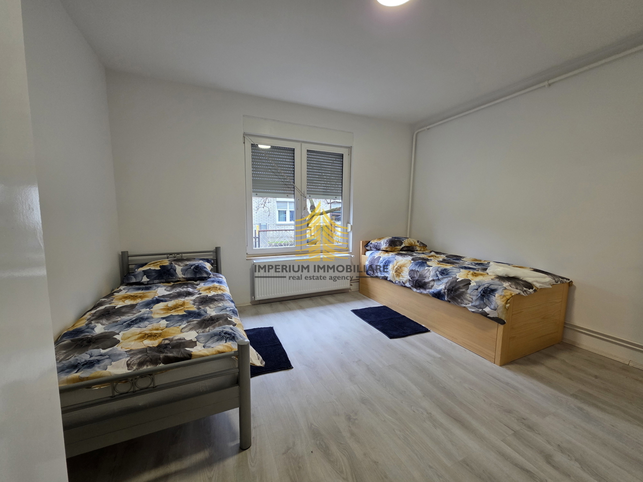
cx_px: 322
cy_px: 241
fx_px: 241
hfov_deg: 106.2
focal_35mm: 13
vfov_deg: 89.9
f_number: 1.9
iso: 160
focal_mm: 2.2
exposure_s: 1/120
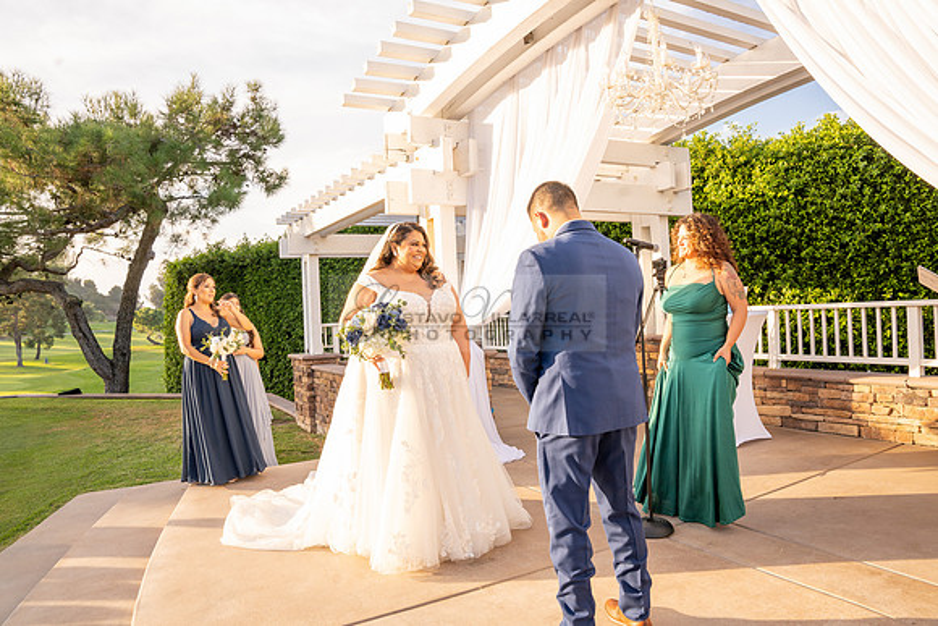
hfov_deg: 73.7
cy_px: 313
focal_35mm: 24
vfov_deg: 53.2
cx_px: 469
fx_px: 625
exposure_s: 1/100
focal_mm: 24
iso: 250
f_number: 8
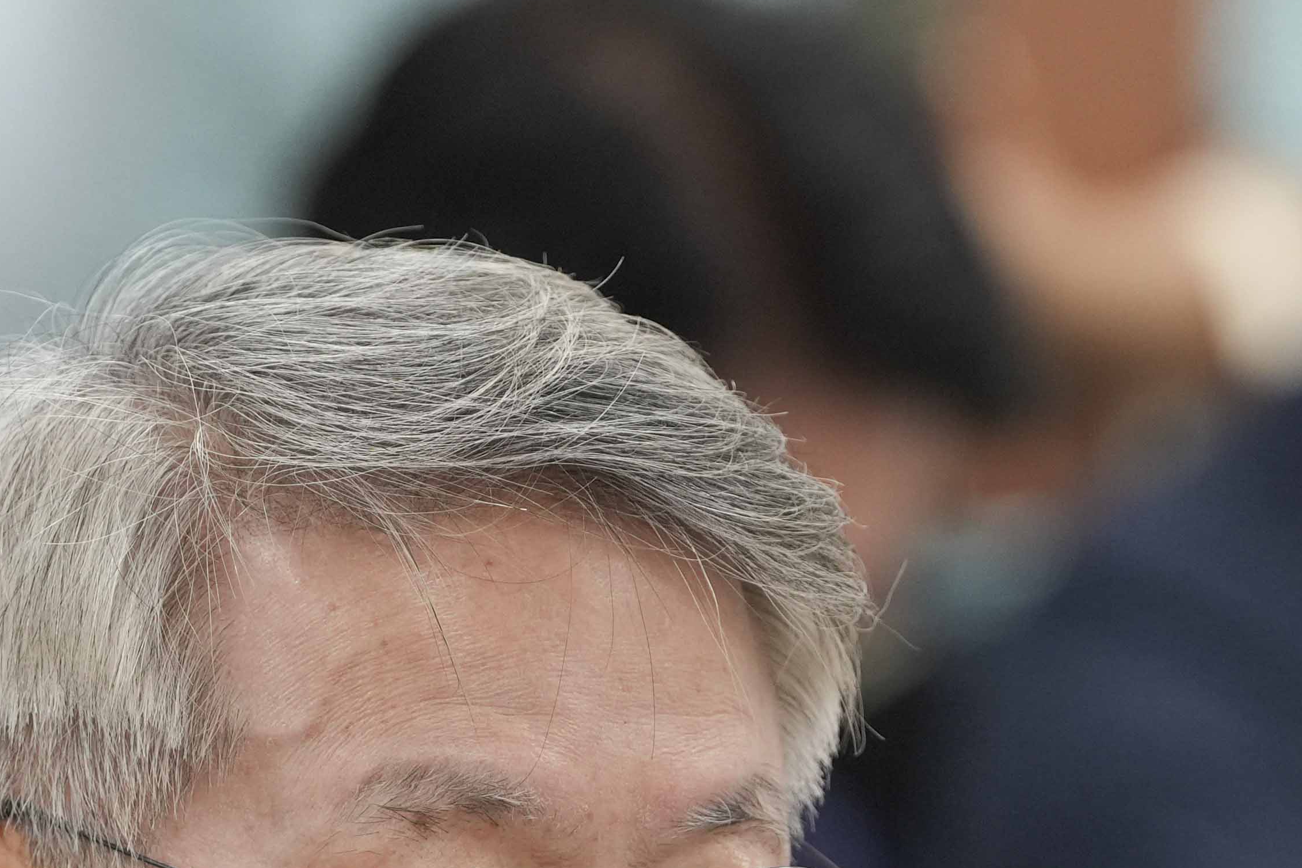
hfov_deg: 3.1
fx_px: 24157
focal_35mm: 668
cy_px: 1547
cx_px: 881
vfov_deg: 2.1
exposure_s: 1/200
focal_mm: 159
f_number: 2.8
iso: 800
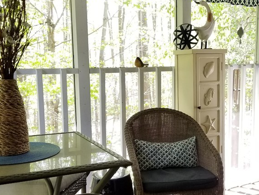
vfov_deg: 30.9
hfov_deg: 40.1
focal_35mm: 47
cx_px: 164
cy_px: 112
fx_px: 352
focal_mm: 4.25
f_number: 1.7
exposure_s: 1/120
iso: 100
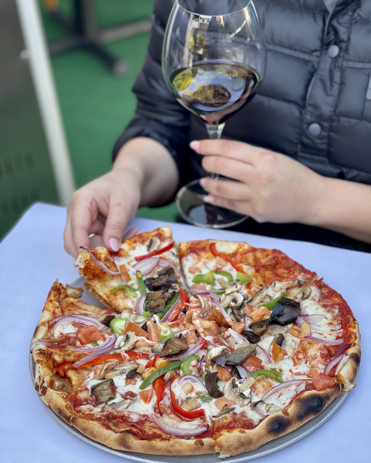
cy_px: 241
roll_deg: +2.4
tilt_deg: -35.5
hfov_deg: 22.8
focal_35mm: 67
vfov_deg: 28.3
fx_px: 920
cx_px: 185
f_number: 2.2
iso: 50
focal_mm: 7.5
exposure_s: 1/121
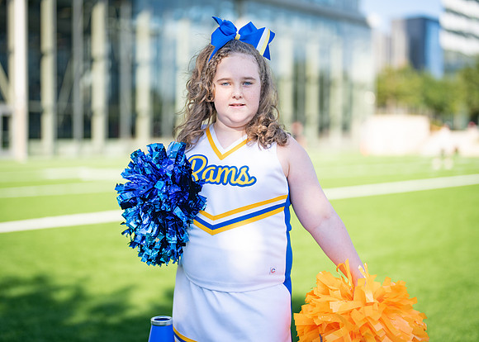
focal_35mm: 55
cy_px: 168
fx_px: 752
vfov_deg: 25.6
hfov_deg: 35.3
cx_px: 228
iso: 100
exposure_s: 1/3200
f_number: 1.2
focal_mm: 50
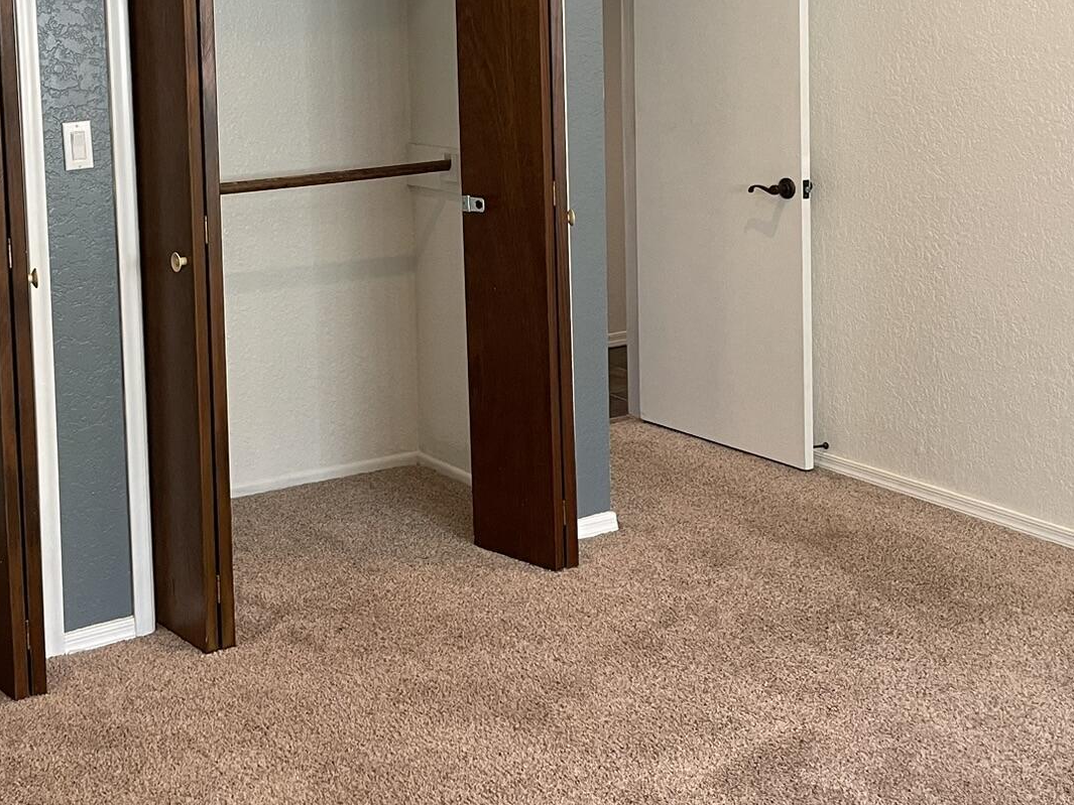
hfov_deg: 37.6
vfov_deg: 28.5
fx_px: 1551
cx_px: 320
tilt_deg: -2.9
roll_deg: +2.4
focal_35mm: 50
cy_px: 160
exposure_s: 1/60
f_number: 1.6
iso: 125
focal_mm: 4.2
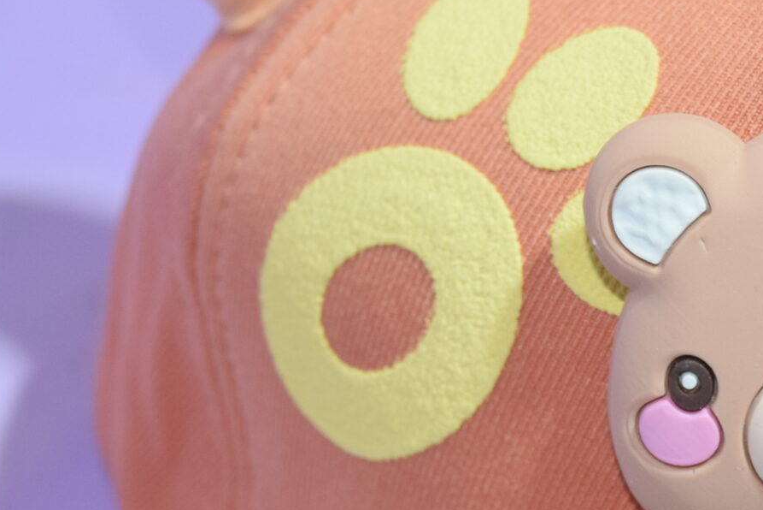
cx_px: 890
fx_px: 2735
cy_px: 258
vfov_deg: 10.6
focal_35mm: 129
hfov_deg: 15.4
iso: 800
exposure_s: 1/100
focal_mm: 30
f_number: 8
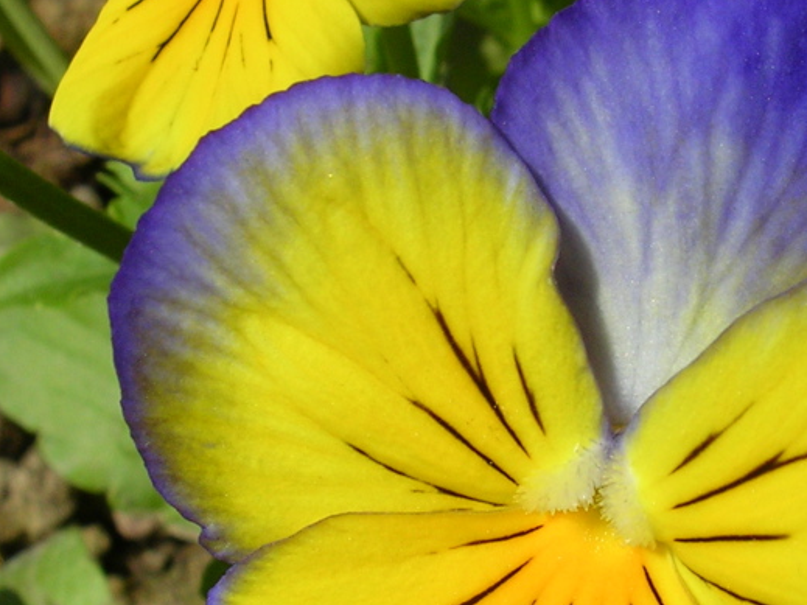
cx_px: 583
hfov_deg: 25.7
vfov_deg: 19.4
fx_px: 1748
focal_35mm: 75
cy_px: 502
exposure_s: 1/538
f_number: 5.6
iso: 50
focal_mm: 5.8
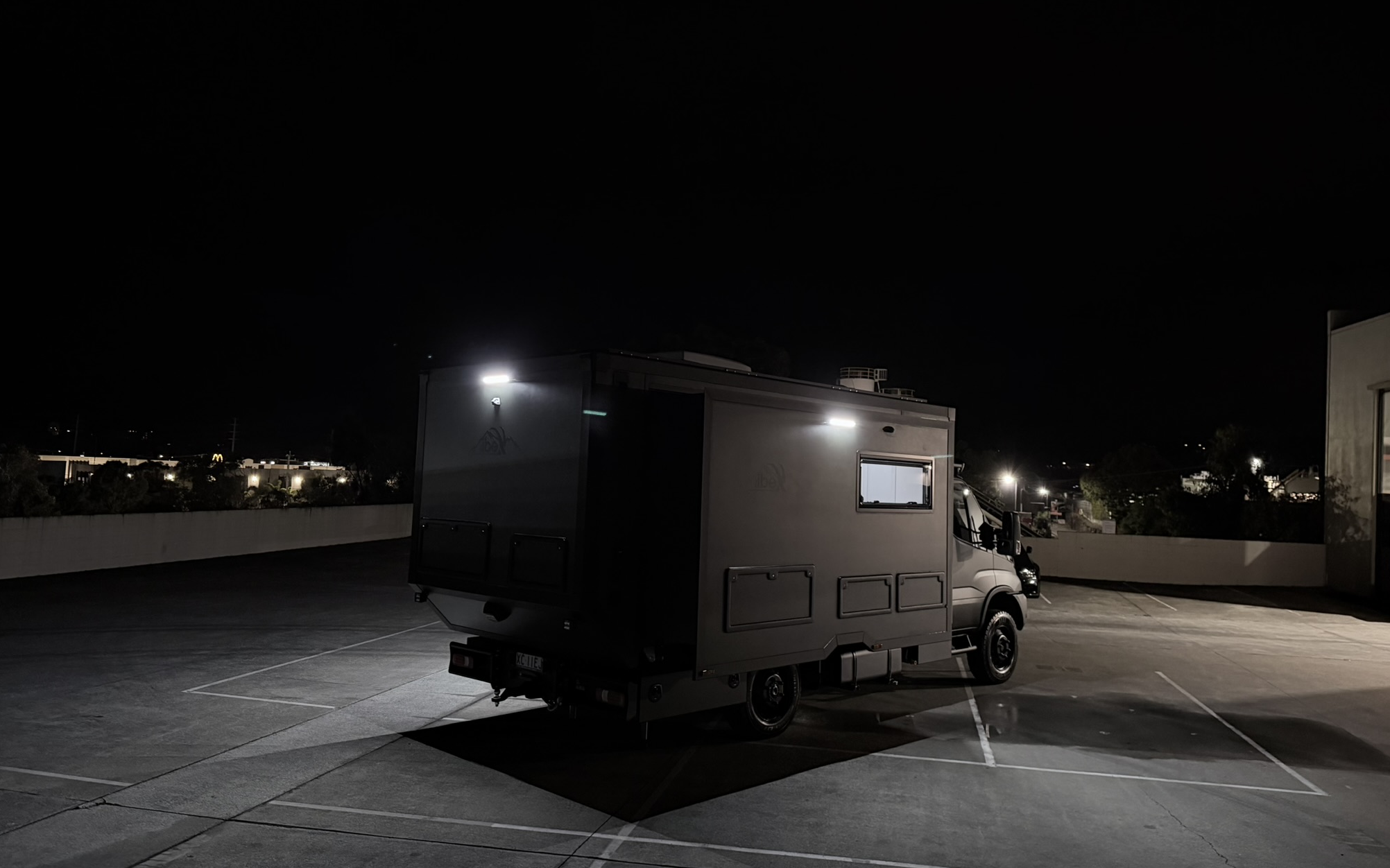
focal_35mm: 26
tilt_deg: +2.7
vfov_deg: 47.6
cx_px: 707
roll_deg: -2.2
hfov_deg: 70.4
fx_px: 985
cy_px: 415
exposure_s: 1/33
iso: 800
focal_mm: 6.76
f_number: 1.78
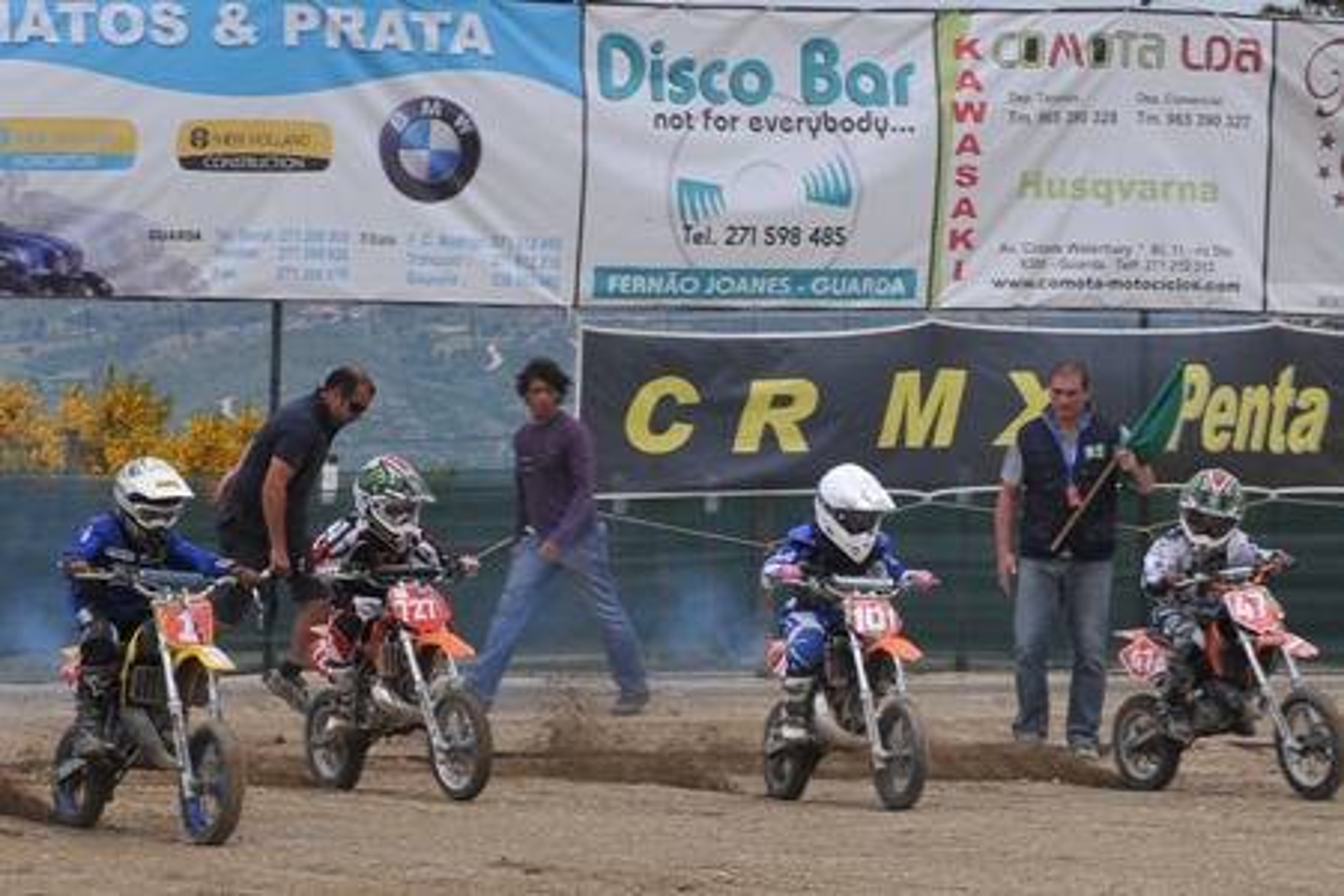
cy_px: 448
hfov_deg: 19.5
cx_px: 672
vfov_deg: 13.0
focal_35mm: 105
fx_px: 3920
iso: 200
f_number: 14
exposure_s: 1/160
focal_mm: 70
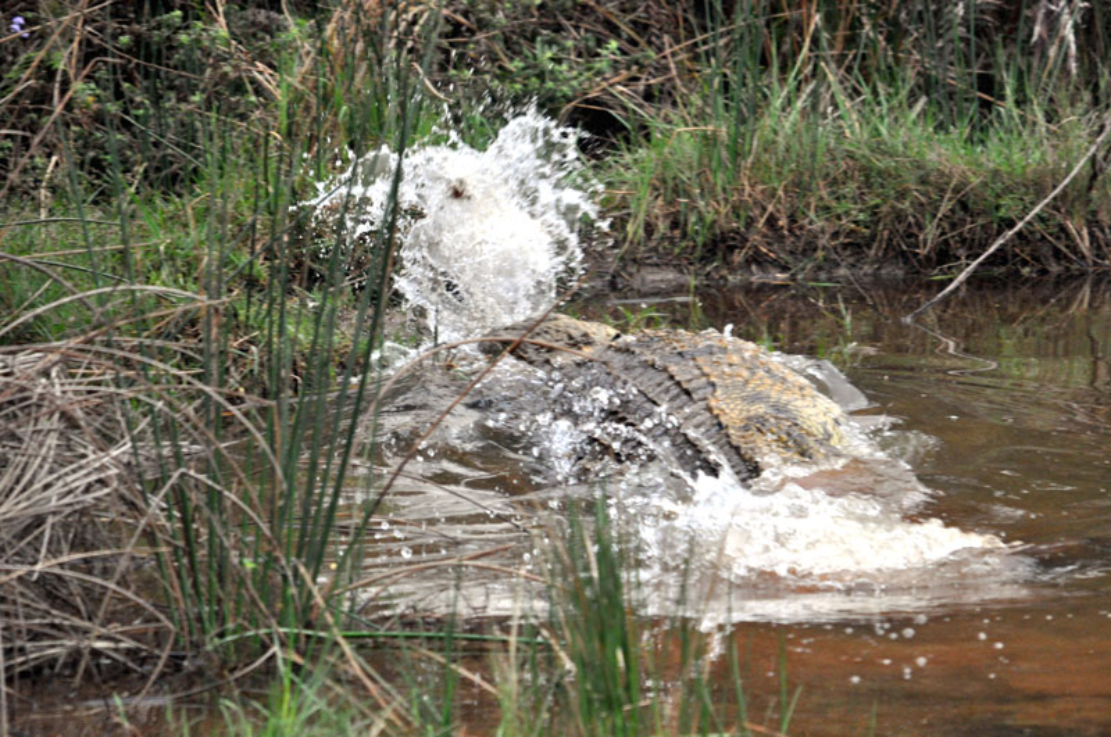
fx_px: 23113
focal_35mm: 750
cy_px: 368
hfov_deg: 2.8
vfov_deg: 1.8
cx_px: 556
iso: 1600
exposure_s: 1/400
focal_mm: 500
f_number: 6.3
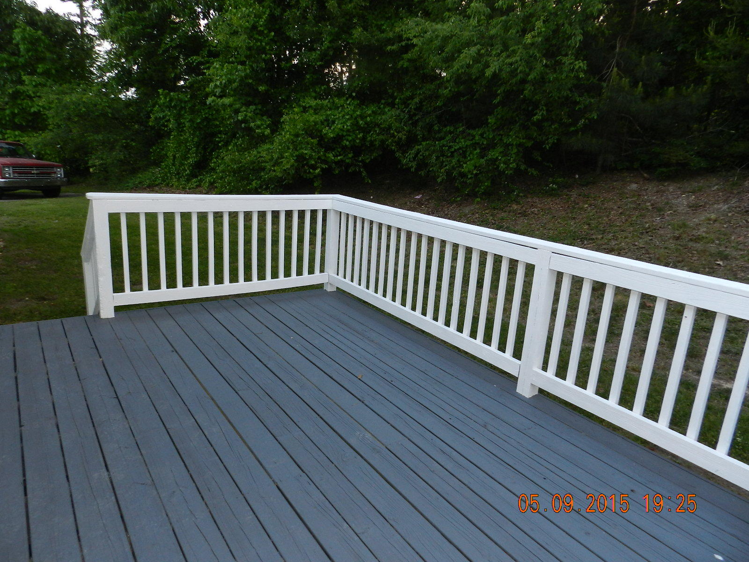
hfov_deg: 73.9
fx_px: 498
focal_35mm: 23
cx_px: 374
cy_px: 281
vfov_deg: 58.9
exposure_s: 1/30
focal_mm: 4
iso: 200
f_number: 3.4
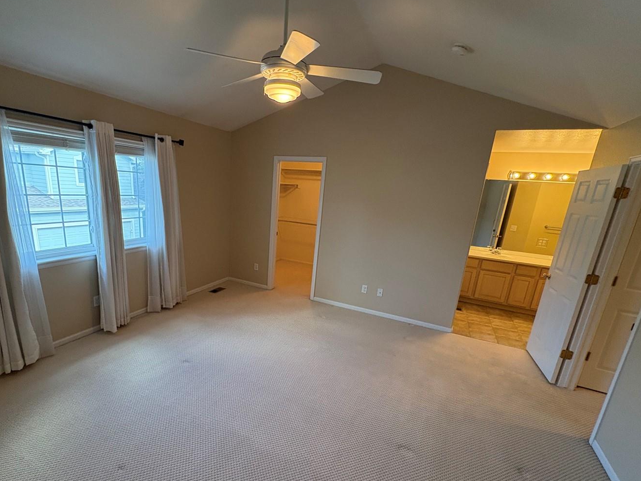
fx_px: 315
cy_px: 269
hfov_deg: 90.7
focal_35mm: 17
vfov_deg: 74.4
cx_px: 286
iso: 400
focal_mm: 2.22
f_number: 2.2
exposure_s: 1/120
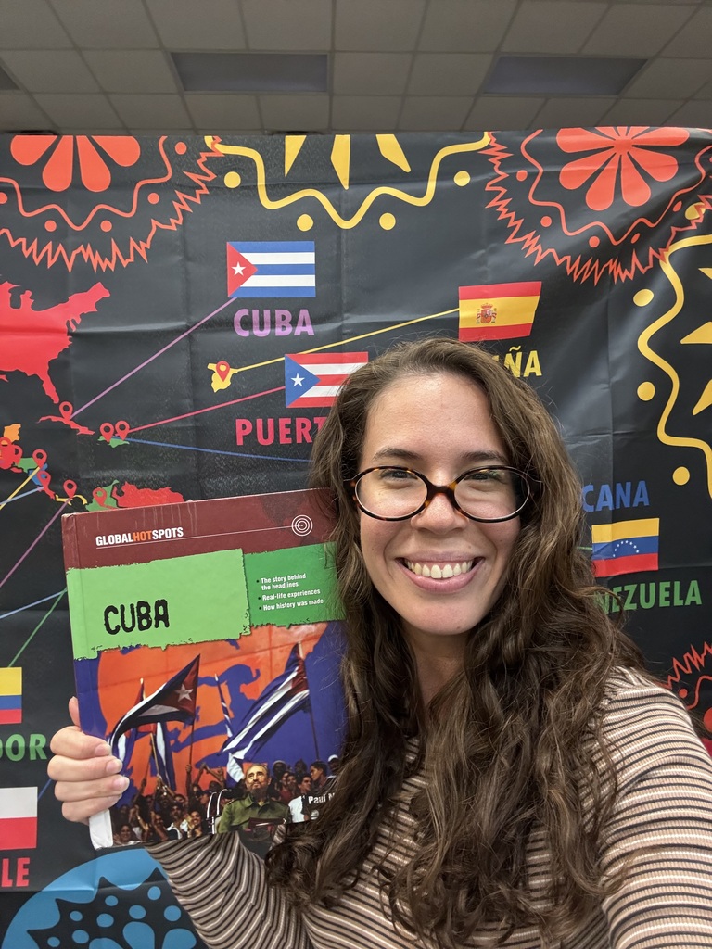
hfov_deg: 58.9
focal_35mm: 23
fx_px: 631
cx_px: 356
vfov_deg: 73.9
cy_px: 474
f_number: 1.9
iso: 320
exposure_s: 1/60
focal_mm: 2.69
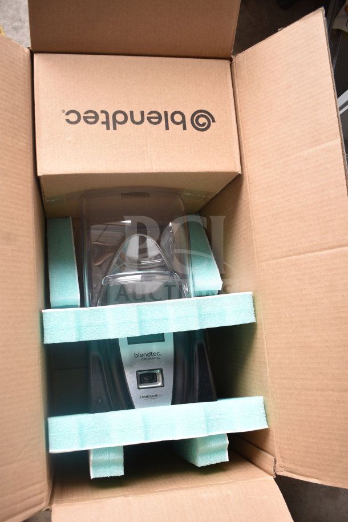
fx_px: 478
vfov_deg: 57.2
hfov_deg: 40.0
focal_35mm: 33
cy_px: 261
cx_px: 174
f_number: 4
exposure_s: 1/60
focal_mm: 22
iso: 200
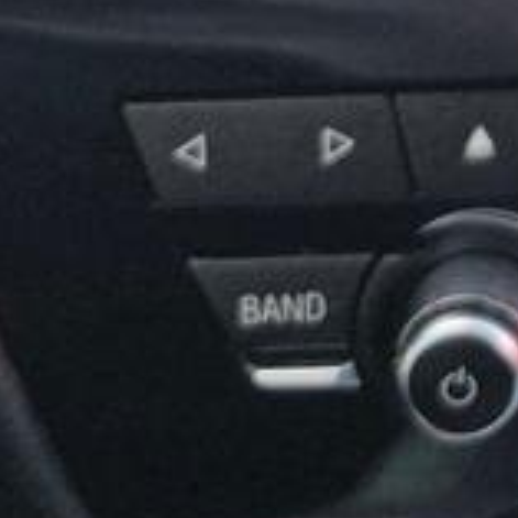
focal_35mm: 166
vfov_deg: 9.2
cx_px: 1043
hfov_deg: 9.8
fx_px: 2810
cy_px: -812
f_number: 1.7
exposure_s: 1/180
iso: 50
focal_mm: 6.3
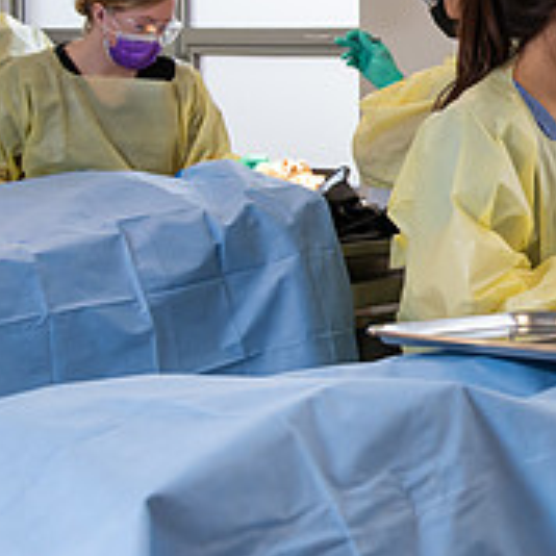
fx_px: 1708
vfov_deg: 18.4
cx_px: 756
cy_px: 145
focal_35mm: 94
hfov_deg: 17.2
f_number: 4.5
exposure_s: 1/200
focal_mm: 34
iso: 400
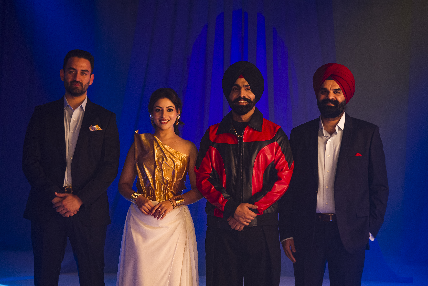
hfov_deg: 22.6
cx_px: 214
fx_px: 1071
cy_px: 143
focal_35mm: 90
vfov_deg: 15.2
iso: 800
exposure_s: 1/250
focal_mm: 90
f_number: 3.5
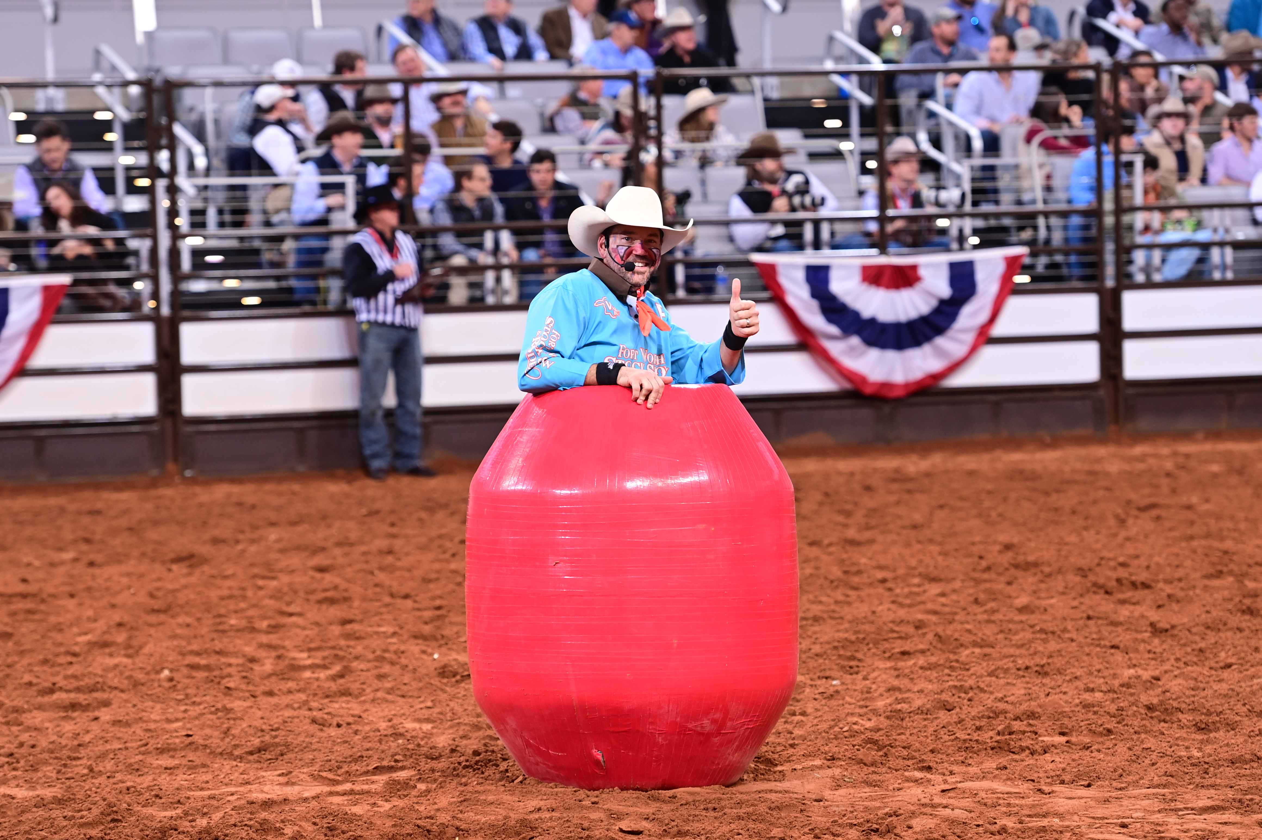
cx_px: 631
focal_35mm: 168
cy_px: 420
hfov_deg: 12.2
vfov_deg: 8.2
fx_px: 5886
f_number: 4
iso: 800
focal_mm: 140
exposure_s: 1/400
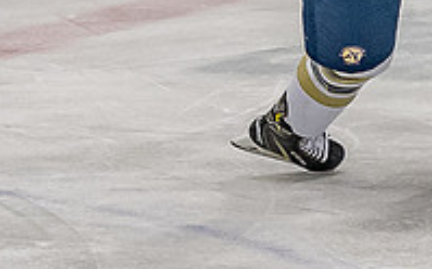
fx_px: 7764
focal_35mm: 660
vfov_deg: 2.0
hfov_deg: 3.2
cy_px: -93
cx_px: 604
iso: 1600
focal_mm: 75
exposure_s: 1/800
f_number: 3.2
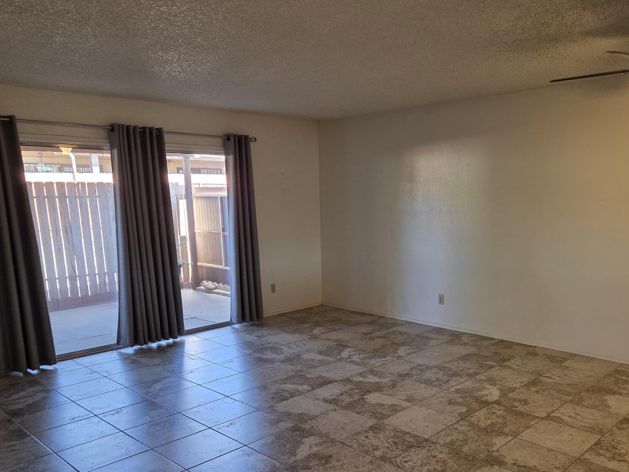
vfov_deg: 46.2
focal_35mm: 30
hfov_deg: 59.4
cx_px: 380
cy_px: 306
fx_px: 545
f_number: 1.8
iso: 250
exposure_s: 1/120
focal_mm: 5.4
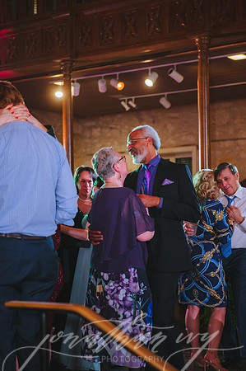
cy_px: 186
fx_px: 719
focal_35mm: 70
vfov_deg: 28.9
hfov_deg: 19.4
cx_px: 123
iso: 2500
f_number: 2.8
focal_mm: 70
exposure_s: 1/80
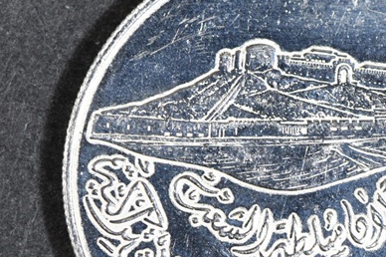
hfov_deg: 6.3
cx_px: 301
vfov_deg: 4.2
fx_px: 3482
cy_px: 175
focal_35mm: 325
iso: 1600
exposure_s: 1/100
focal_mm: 105
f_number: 9
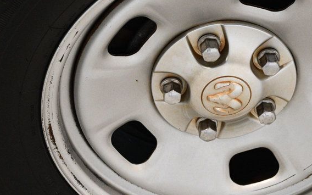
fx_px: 1046
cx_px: 208
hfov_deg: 16.9
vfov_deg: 10.7
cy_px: 84
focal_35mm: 123
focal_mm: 45
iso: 3200
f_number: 4.5
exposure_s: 1/100
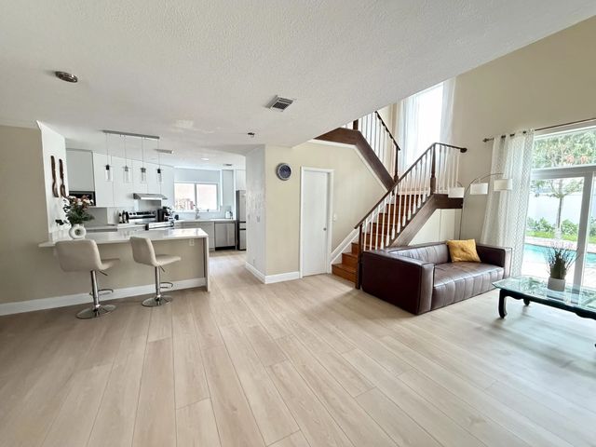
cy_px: 224
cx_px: 298
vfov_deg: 85.7
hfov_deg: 102.1
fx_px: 241
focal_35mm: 14
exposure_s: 1/60
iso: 1000
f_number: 2.2
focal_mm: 2.22
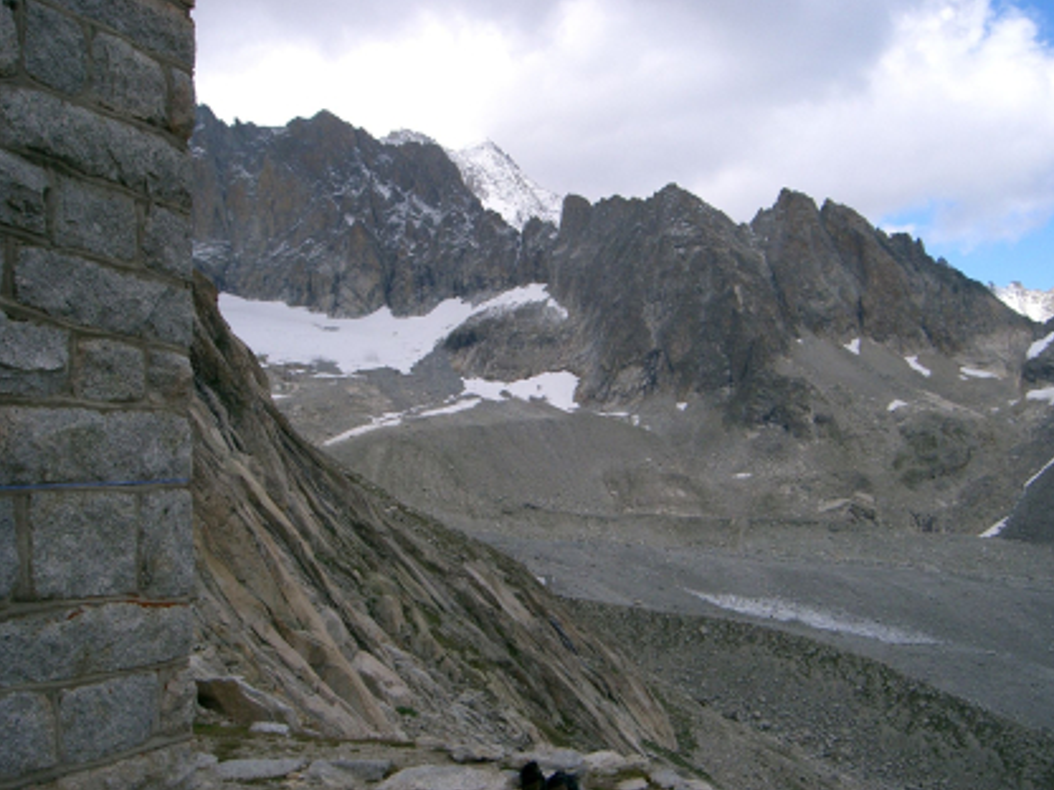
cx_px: 523
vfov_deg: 36.0
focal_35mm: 40
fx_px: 1218
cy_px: 400
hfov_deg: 46.8
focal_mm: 8
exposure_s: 1/640
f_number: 4.8
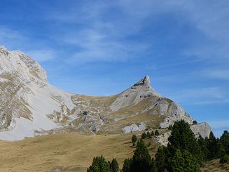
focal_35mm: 57
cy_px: 75
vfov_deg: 25.6
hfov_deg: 33.0
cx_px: 50
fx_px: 377
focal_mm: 6.1
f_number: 4.6
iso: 50
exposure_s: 1/400
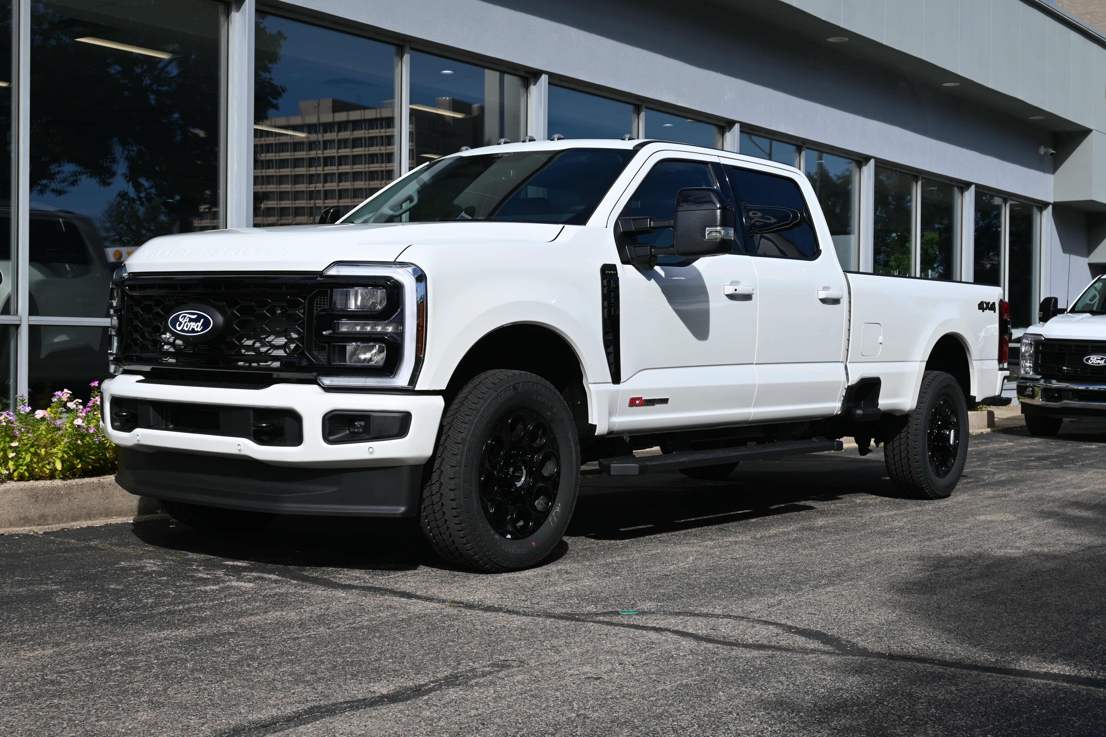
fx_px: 1405
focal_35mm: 46
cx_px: 553
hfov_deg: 43.0
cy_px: 368
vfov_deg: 29.4
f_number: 8
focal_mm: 30.5
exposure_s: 1/500
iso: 100
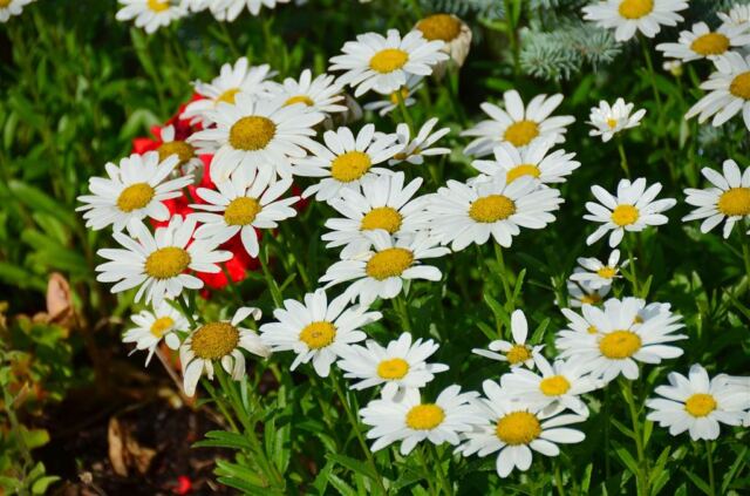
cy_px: 248
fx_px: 6233
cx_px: 375
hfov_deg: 6.9
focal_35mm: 300
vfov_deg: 4.6
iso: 200
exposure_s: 1/2000
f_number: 5.6
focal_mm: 200
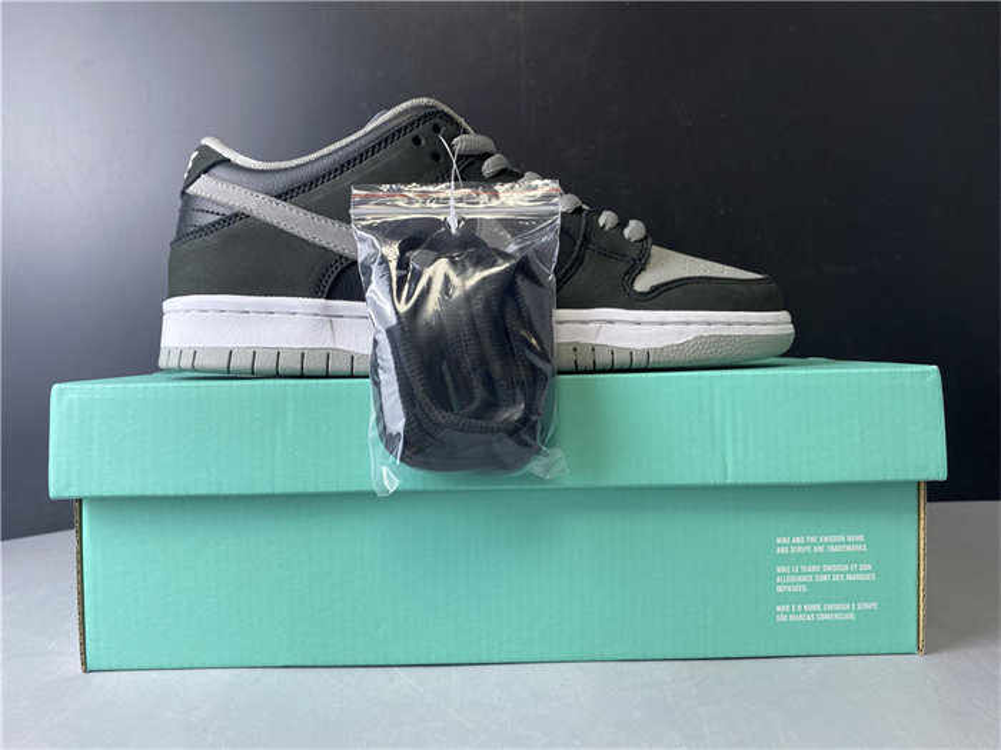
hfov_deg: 67.3
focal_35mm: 26
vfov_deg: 53.1
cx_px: 500
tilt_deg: -1.0
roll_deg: +1.6
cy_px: 375
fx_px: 752
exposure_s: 1/50
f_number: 1.8
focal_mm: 4.25
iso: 64
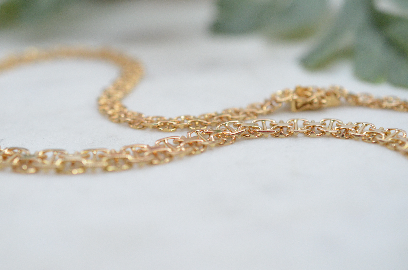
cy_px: 116
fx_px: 792
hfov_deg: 28.9
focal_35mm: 70
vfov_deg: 19.4
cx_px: 176
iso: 2500
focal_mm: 40
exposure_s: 1/2000
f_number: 4
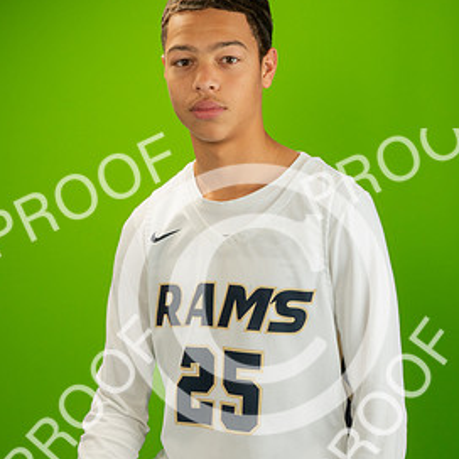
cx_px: 156
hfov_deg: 20.3
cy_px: 266
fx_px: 1275
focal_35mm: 85
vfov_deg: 20.4
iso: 800
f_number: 20
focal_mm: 35
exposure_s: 1/60
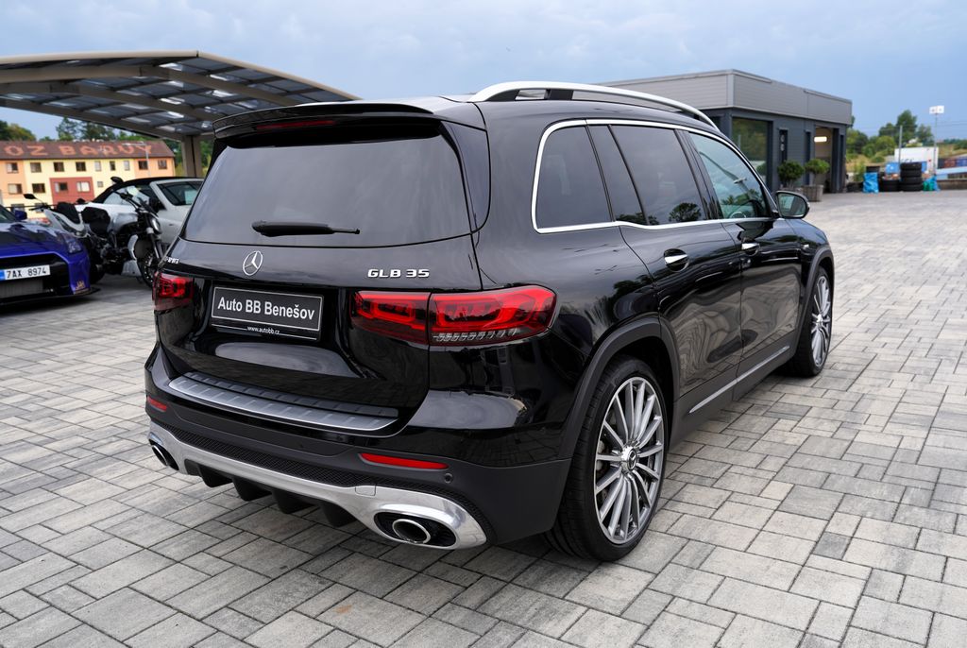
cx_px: 484
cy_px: 324
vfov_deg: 45.1
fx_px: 780
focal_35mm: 29
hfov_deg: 63.6
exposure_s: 1/100
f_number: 5
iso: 100
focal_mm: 29
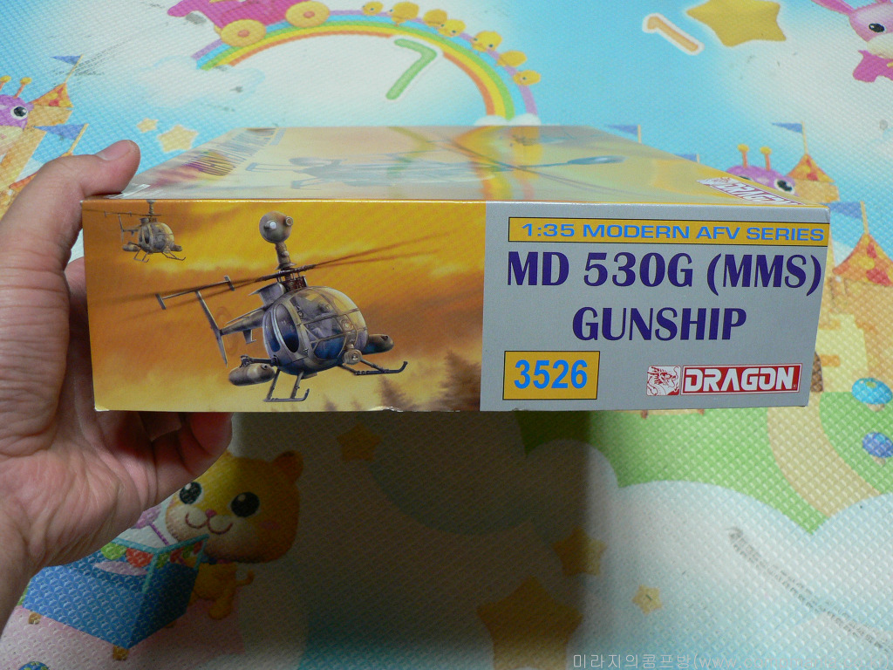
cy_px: 335
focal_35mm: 36
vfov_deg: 39.7
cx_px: 446
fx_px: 929
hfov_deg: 51.4
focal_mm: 6
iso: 200
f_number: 2.8
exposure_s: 1/30
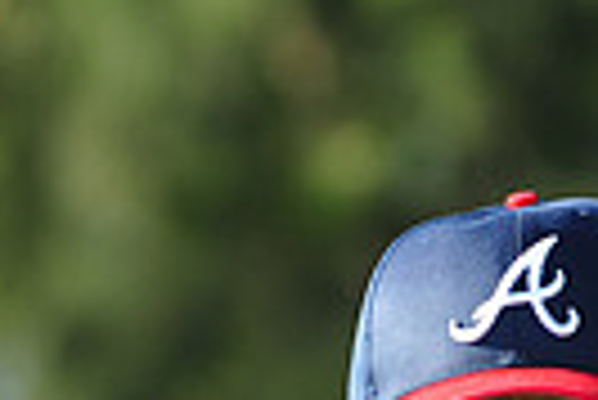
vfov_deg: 2.0
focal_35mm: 675
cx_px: 229
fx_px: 11225
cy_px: 638
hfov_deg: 3.1
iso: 200
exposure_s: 1/500
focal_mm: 155
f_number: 4.5
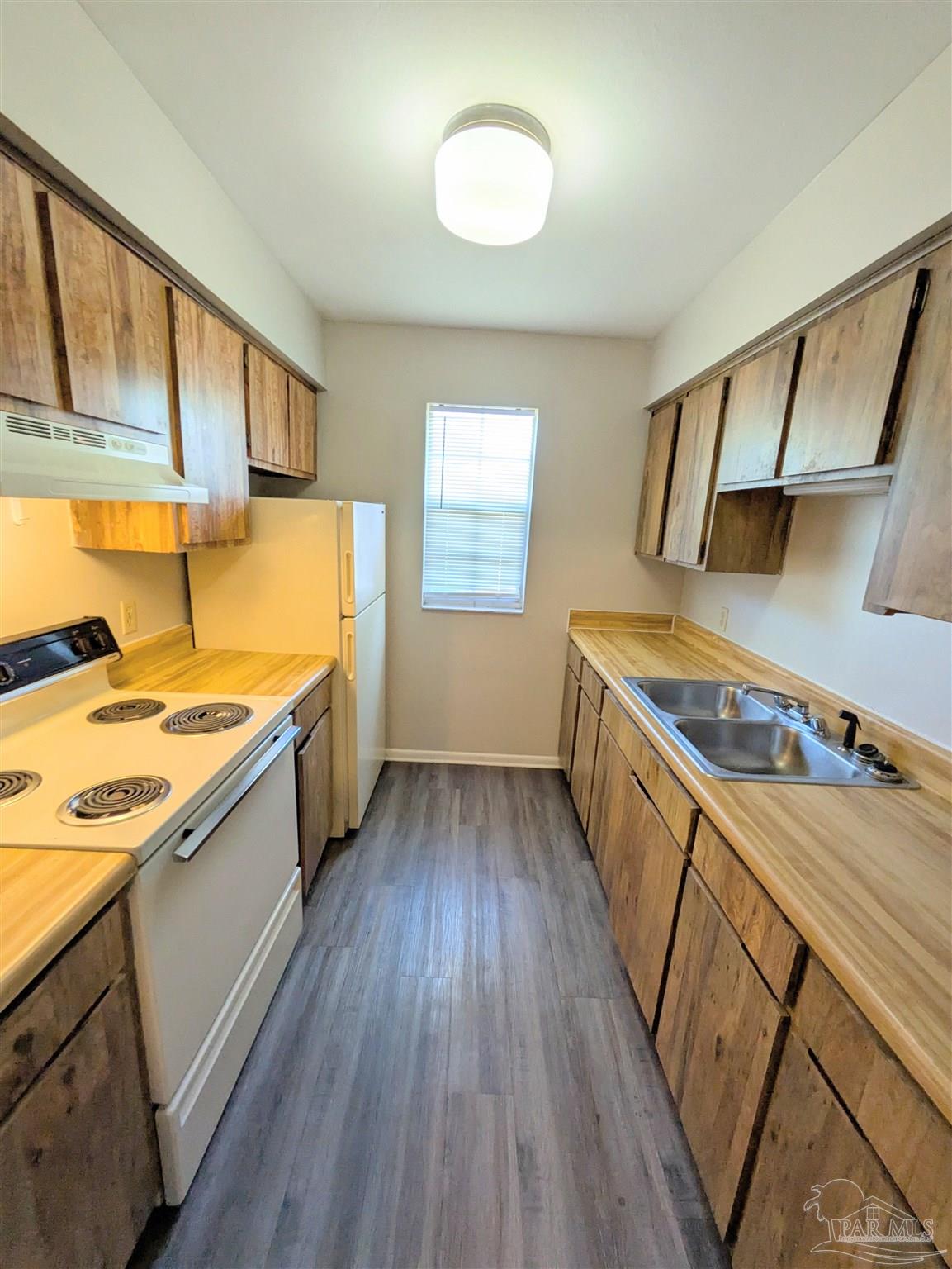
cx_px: 476
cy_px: 634
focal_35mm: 14
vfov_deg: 102.0
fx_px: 513
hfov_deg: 85.7
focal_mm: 1.83
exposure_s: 1/60
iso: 89
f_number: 2.2
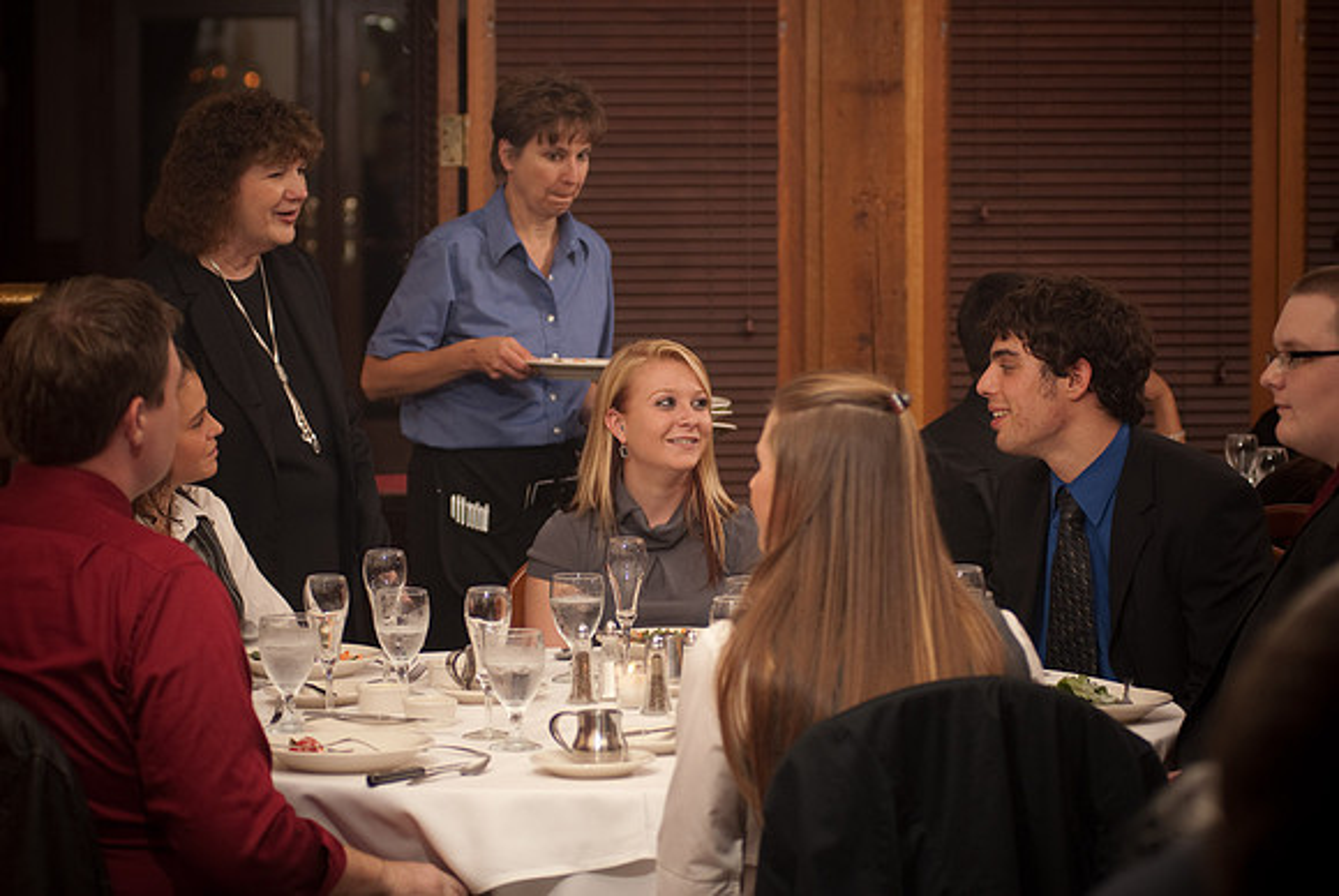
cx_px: 670
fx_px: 4803
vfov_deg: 10.7
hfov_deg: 15.9
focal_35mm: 129
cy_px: 448
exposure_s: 1/40
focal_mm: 86
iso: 200
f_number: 4
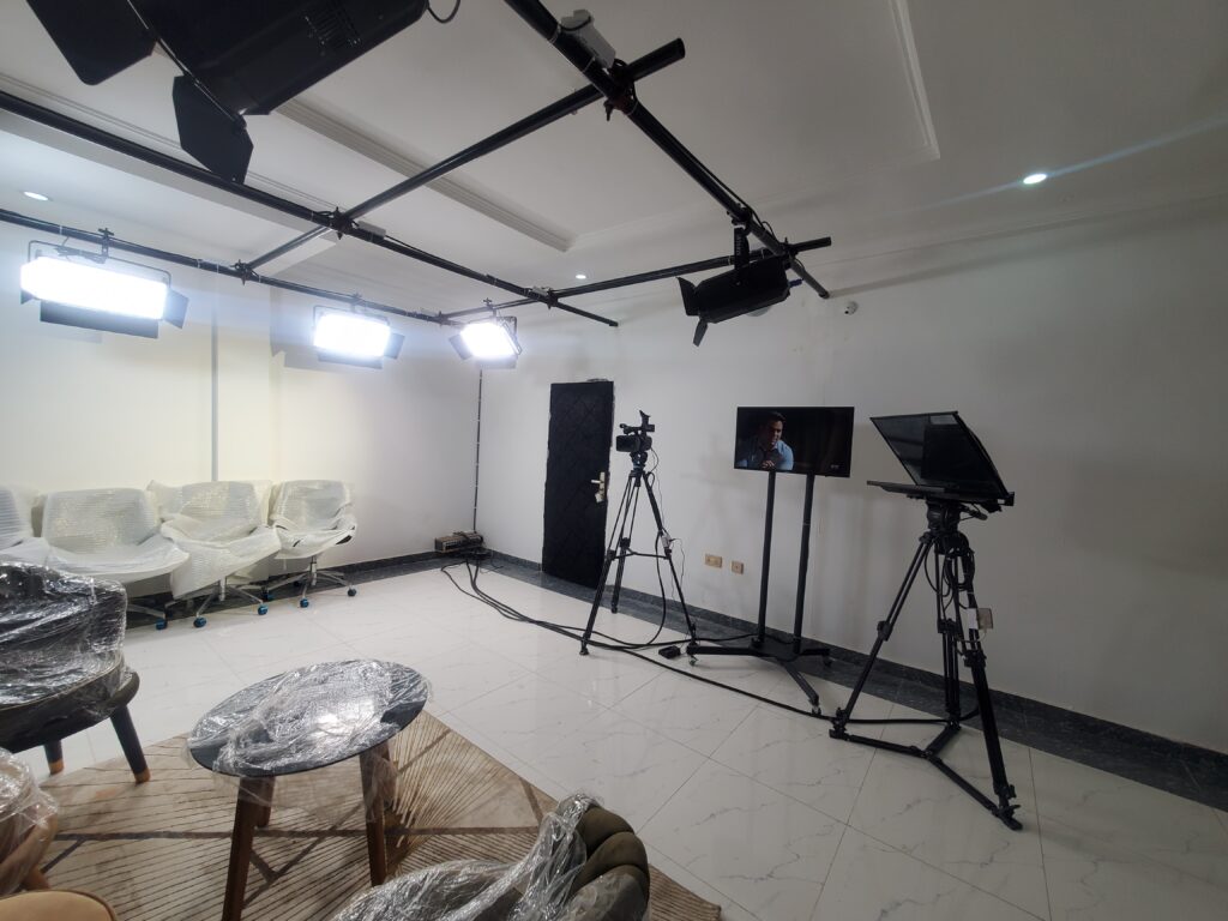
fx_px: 461
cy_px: 460
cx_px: 614
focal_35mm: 13
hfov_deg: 106.2
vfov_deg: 89.9
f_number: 2.2
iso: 50
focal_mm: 1.8
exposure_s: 1/60
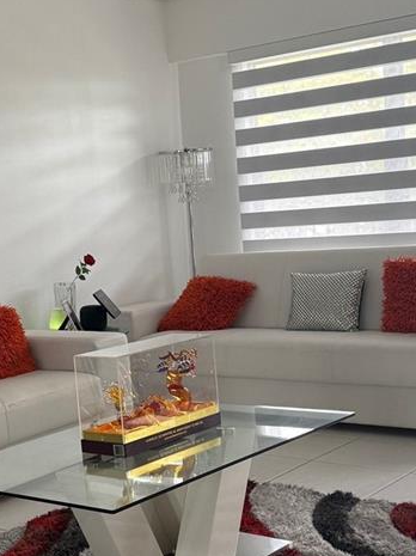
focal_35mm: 62
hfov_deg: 23.4
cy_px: 330
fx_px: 995
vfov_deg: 31.1
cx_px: 114
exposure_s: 1/130
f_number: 1.78
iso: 160
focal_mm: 6.76
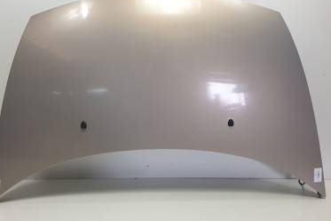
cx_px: 156
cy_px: 97
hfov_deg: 63.6
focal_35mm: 29
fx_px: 267
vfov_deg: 44.9
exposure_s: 1/100
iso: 64
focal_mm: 4.3
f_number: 2.4
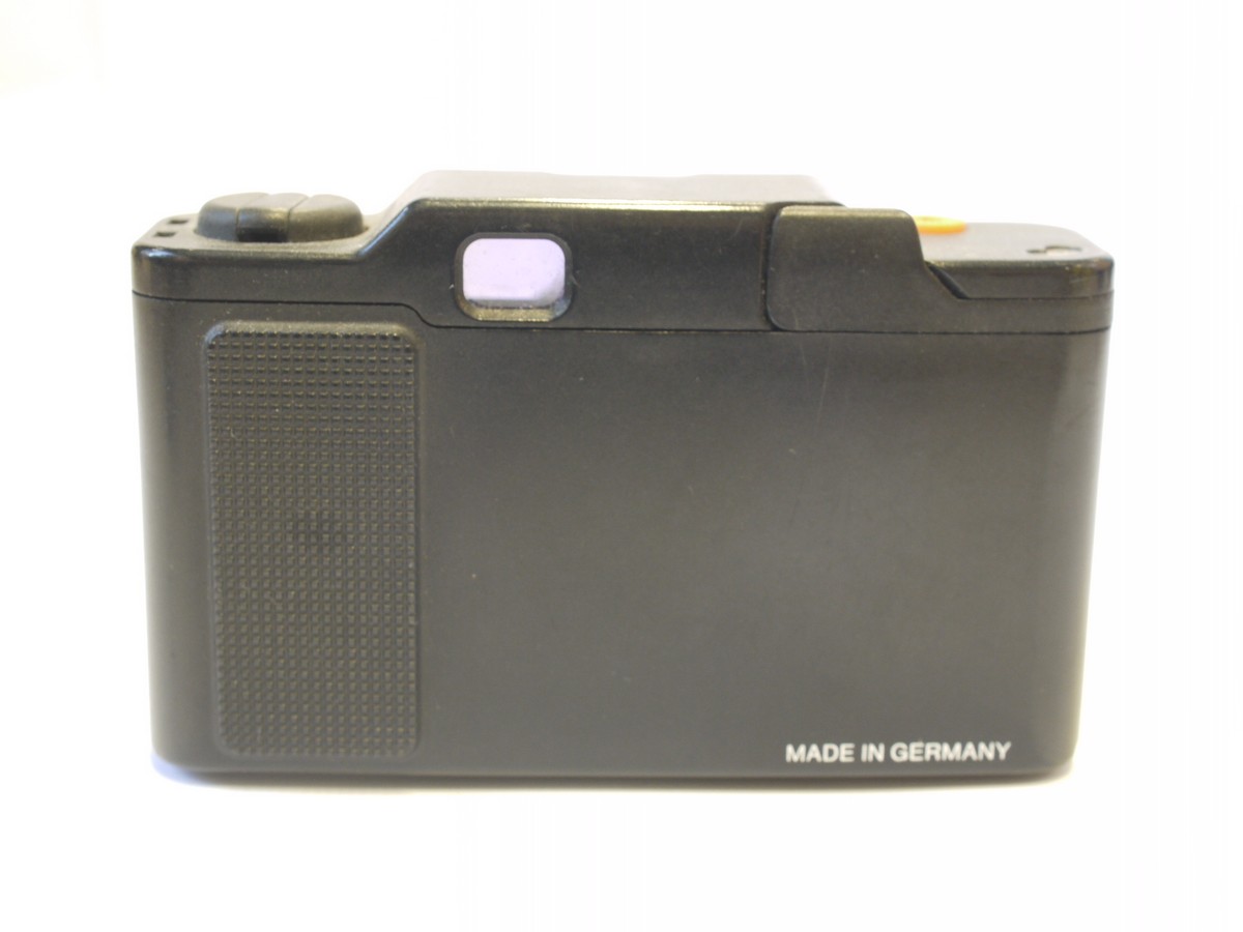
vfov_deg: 24.4
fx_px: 2154
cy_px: 466
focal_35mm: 60
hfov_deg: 32.2
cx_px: 622
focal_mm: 30
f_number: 8
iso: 400
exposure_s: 1/6
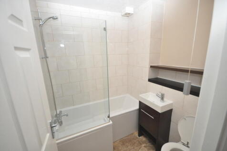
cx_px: 114
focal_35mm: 15
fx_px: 95
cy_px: 76
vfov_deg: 77.3
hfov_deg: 100.4
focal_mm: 10
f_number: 4
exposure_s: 1/60
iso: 800
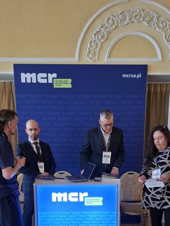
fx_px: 249
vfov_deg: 46.5
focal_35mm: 38
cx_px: 91
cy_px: 180
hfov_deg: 37.7
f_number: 1.8
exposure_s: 1/50
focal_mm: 5.54
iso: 320
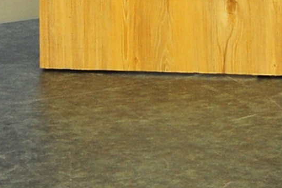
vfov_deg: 5.4
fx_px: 1895
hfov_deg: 8.5
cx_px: 111
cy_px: -309
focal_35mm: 242
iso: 1000
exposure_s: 1/40
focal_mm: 35
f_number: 9
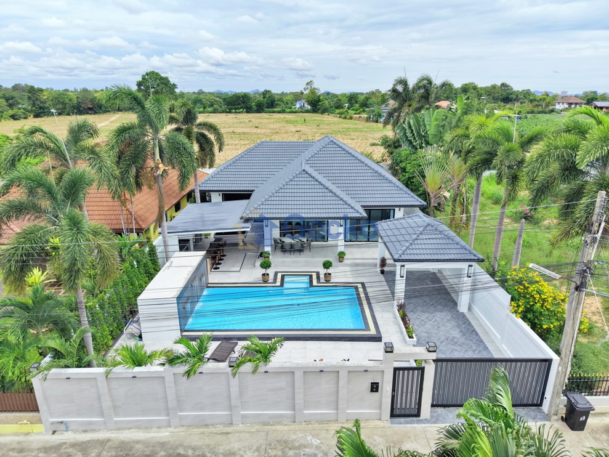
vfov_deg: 56.8
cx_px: 304
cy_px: 228
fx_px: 422
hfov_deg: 71.6
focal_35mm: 24
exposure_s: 1/3200
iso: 280
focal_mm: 8.67
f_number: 1.8
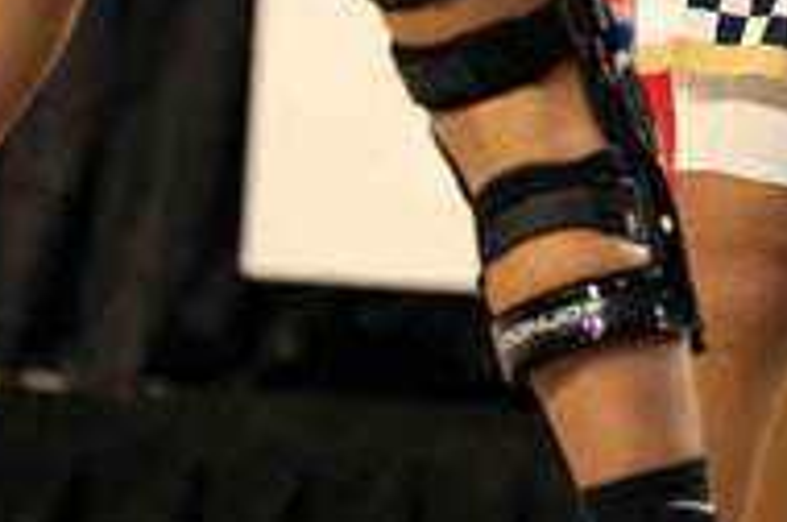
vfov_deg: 1.5
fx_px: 20427
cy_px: -646
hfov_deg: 2.2
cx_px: 965
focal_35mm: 936
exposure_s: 1/1250
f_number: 2.8
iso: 8000
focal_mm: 148
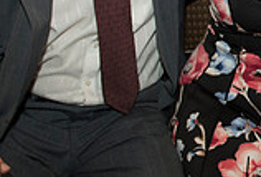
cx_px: 363
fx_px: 692
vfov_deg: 14.3
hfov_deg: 19.3
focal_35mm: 95
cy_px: 4
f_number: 5.6
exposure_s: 1/80
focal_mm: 24
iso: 1000
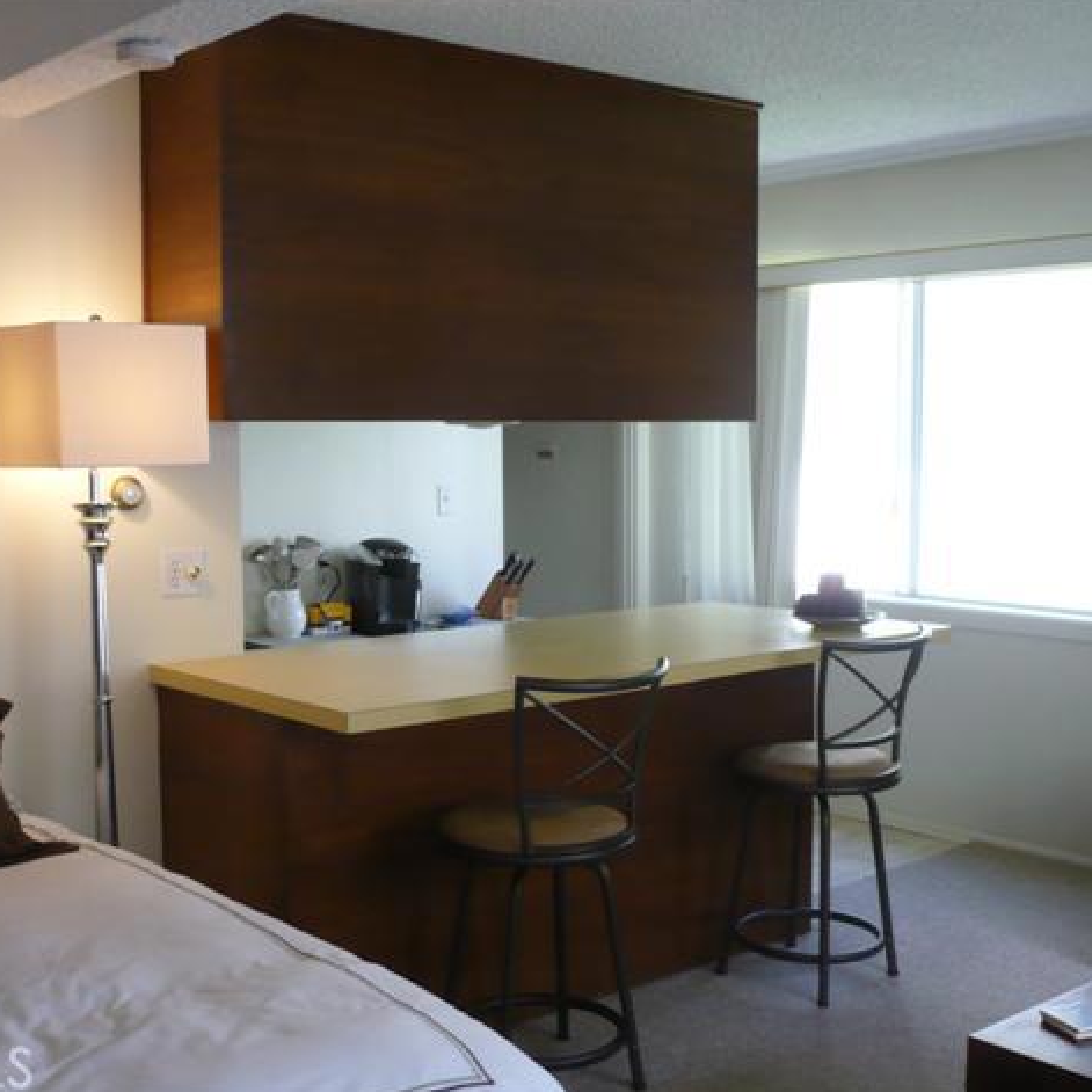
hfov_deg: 39.9
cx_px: 468
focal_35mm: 42
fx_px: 1499
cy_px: 545
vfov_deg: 40.0
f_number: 2.8
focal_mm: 5.8
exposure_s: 1/60
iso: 200
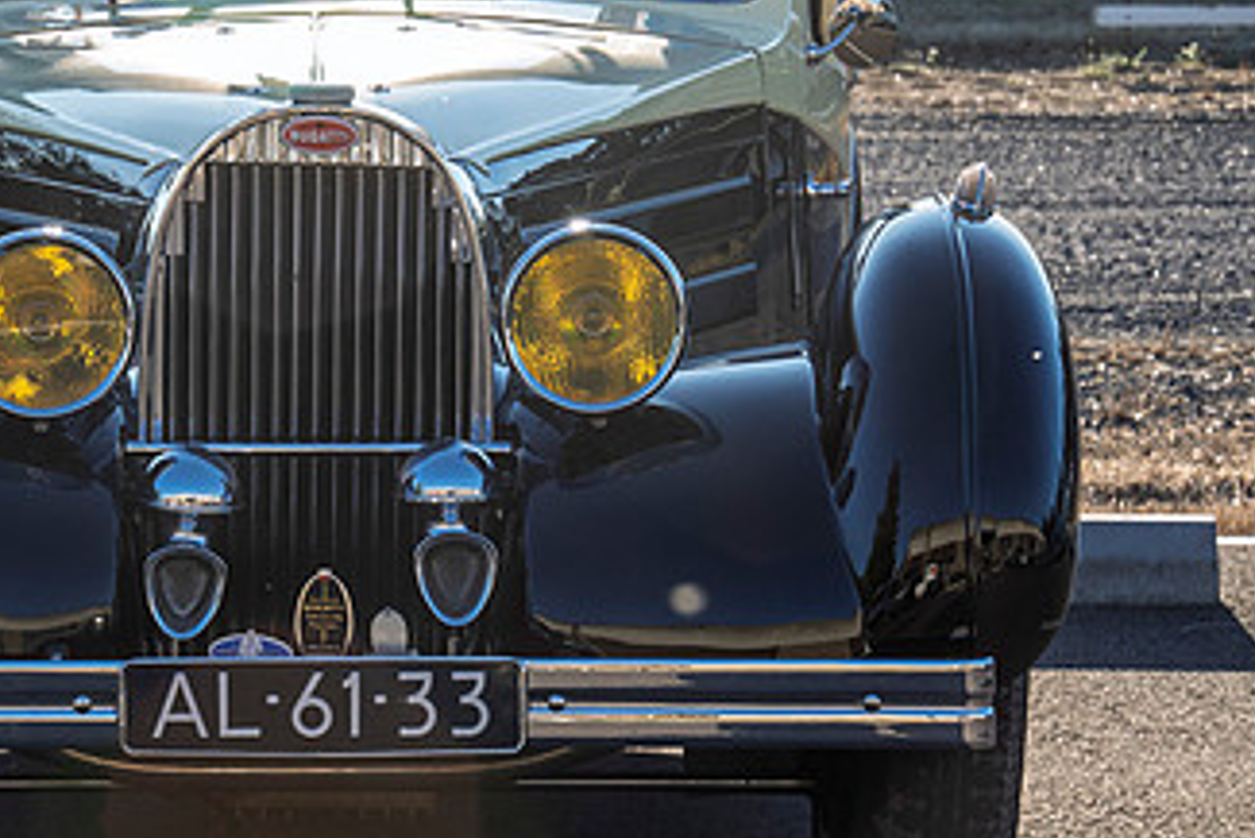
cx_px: 309
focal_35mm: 225
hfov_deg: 9.1
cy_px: 386
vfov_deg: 6.1
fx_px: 7847
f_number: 13
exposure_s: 1/320
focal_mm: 125
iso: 800
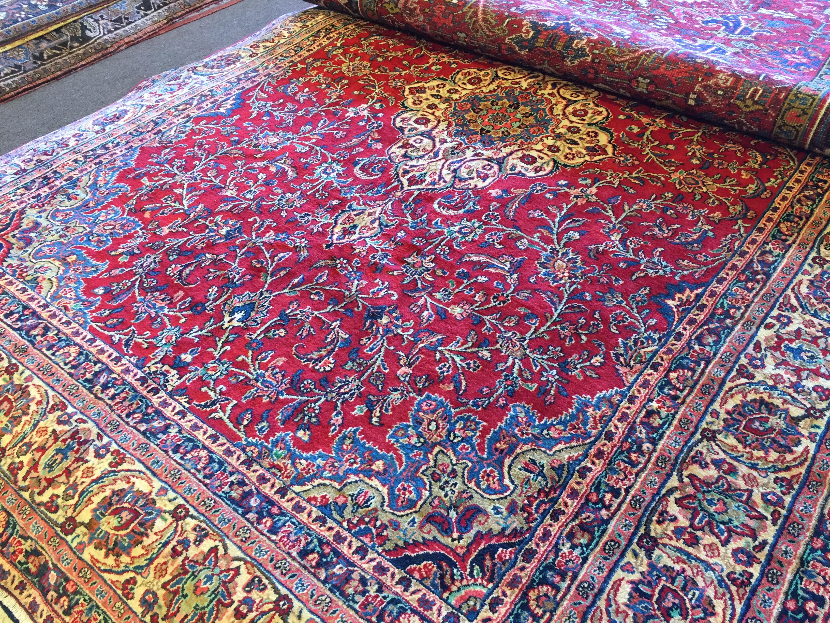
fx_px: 695
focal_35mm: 29
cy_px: 312
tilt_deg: -45.0
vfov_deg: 48.2
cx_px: 415
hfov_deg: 61.7
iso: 125
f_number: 2.2
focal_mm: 4.15
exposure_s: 1/30
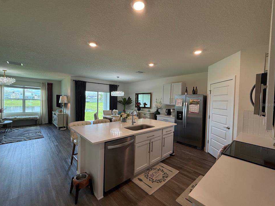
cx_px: 131
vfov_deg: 81.7
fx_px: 119
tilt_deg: -2.0
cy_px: 105
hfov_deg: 98.1
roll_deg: -1.4
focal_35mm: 15
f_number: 2.2
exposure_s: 1/120
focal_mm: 2.22
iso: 125
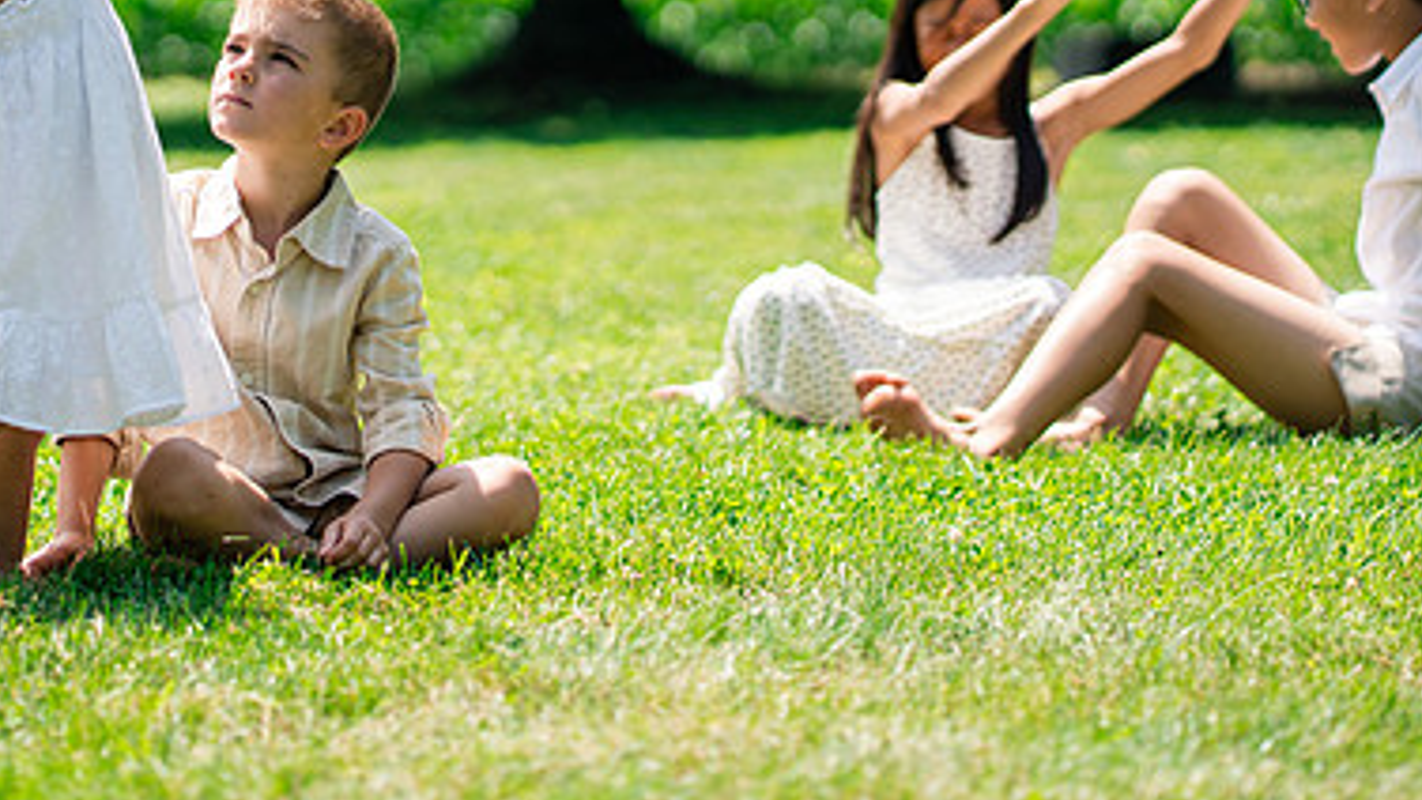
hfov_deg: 15.7
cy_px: 145
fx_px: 5165
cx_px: 592
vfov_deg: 8.8
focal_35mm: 137
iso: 320
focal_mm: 85
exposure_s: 1/6400
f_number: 2
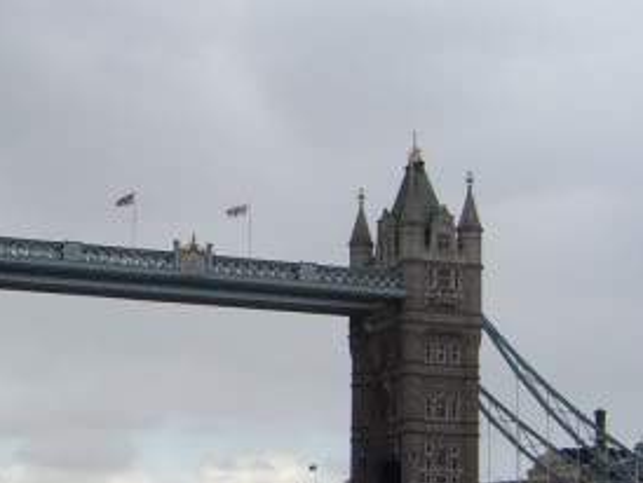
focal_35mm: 91
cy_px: 298
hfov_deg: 21.3
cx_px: 143
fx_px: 1692
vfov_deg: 16.2
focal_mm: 8
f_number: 4.8
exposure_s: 1/125
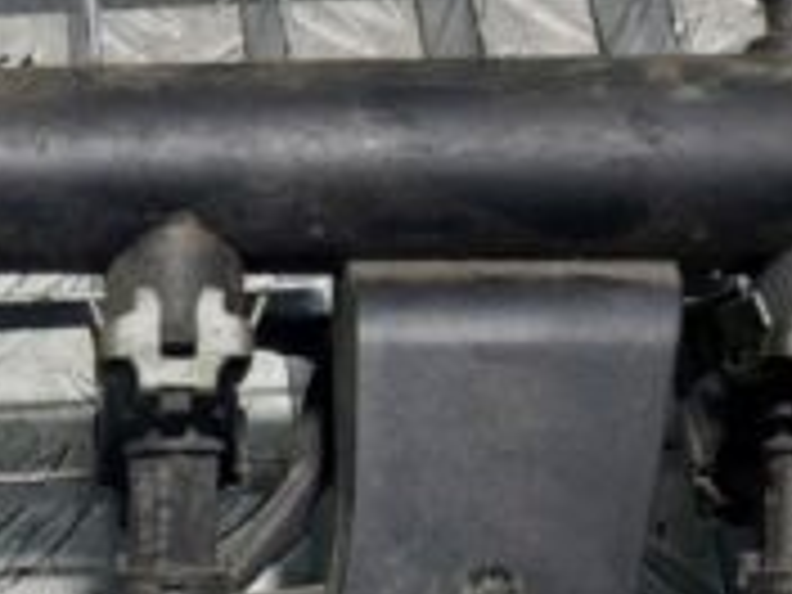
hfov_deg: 21.9
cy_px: 778
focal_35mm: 85
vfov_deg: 16.4
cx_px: -54
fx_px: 1945
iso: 50
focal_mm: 5.23
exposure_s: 1/100
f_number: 1.8
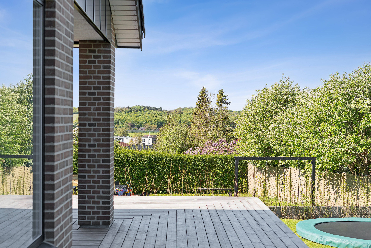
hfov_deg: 39.6
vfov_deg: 27.0
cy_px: 124
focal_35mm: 50
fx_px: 515
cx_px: 186
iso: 80
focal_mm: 50
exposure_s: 1/160
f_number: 5
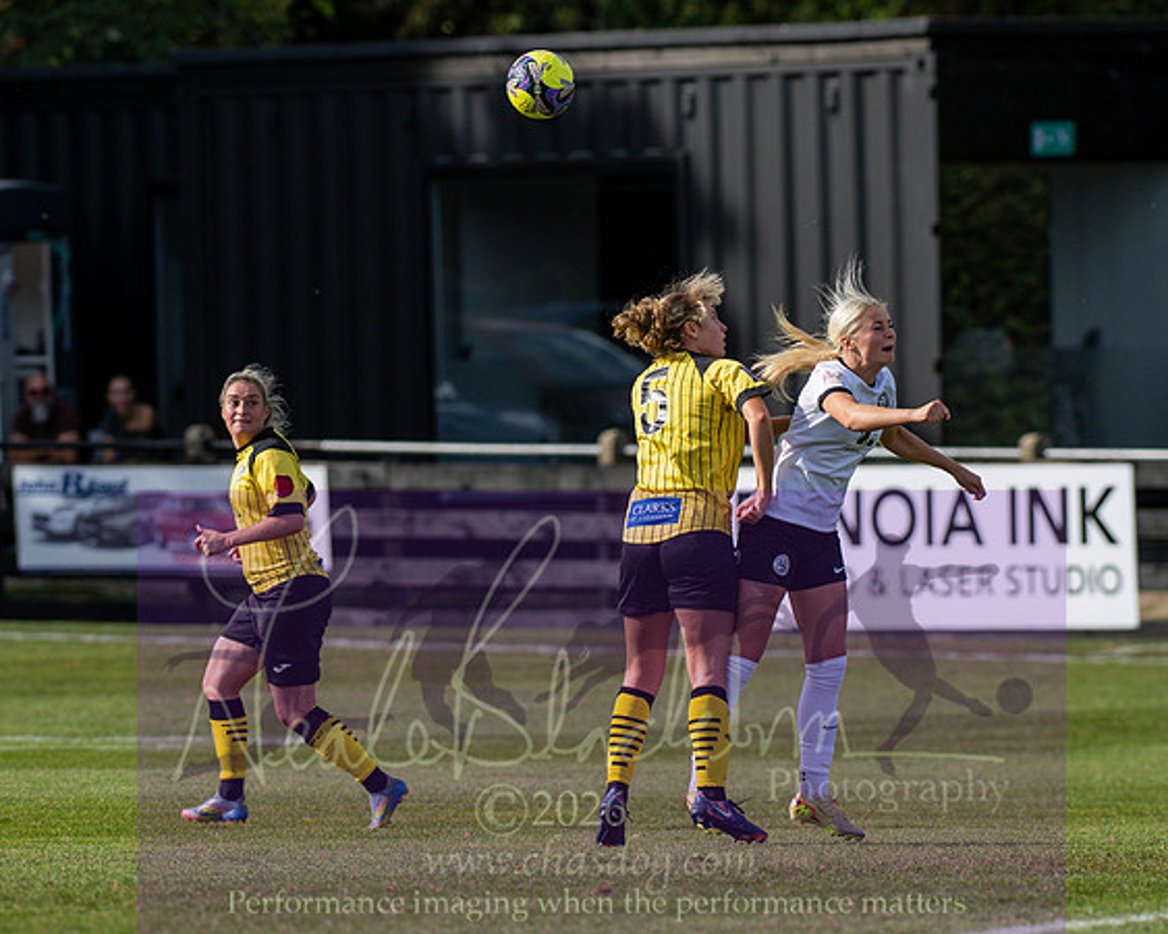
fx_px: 17368
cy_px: 537
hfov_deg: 3.9
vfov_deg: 3.1
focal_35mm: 503
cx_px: 609
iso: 200
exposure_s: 1/2500
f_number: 4
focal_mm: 300
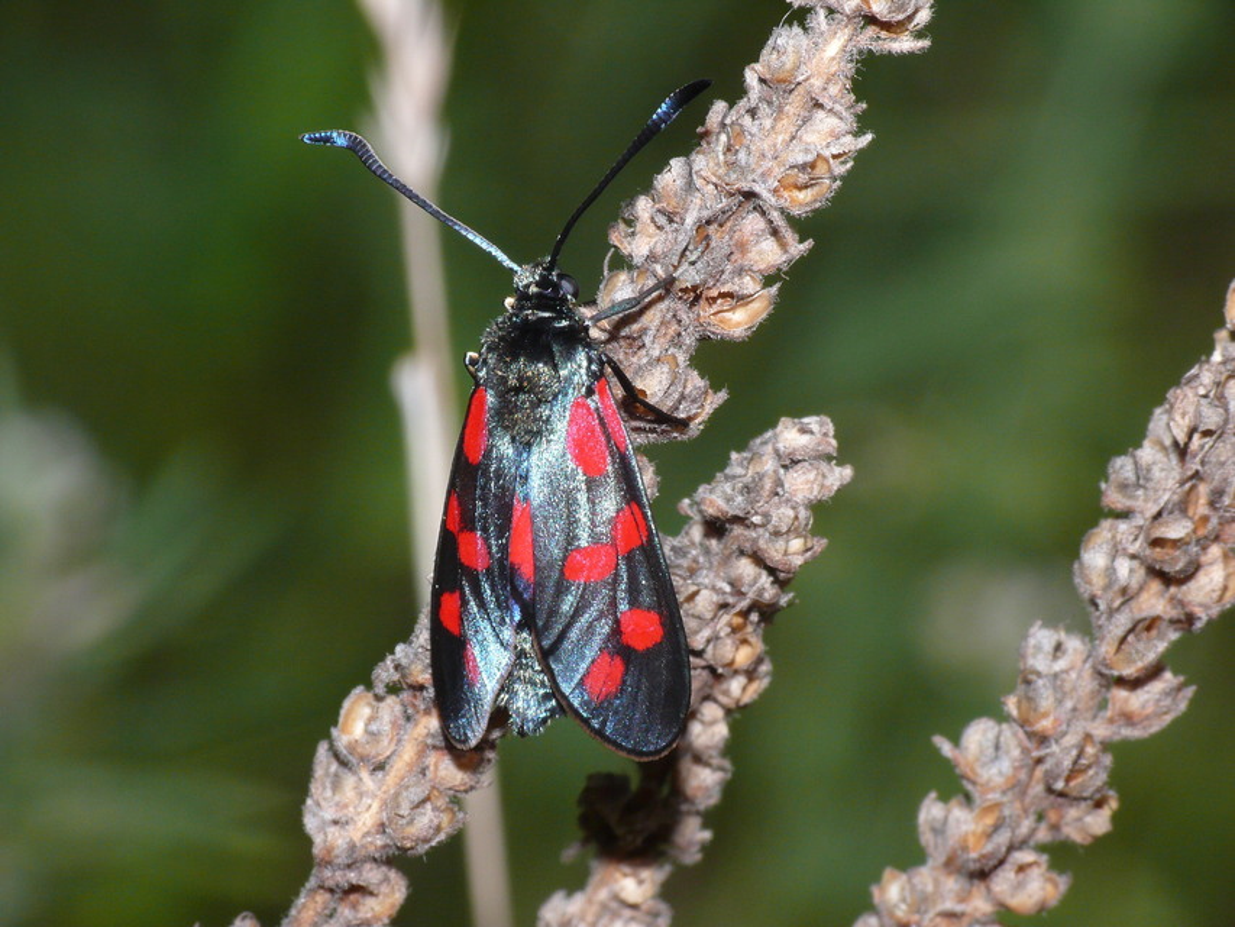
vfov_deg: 8.7
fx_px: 6066
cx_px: 618
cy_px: 464
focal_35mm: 170
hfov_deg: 11.6
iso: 200
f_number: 11
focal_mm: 36
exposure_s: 1/640
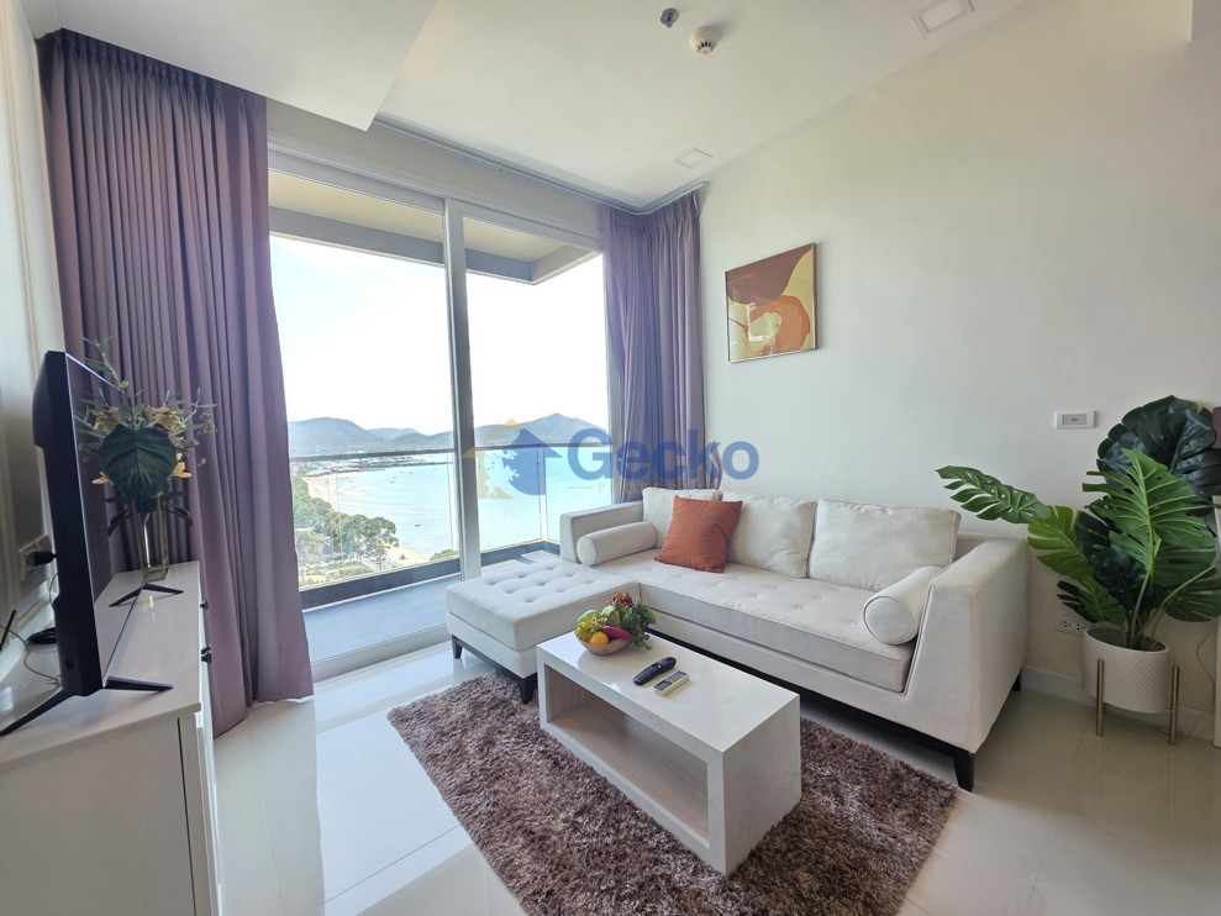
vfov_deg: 89.9
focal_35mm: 13
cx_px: 610
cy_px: 458
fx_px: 459
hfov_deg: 106.2
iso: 32
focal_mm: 2.2
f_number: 1.9
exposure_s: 1/100
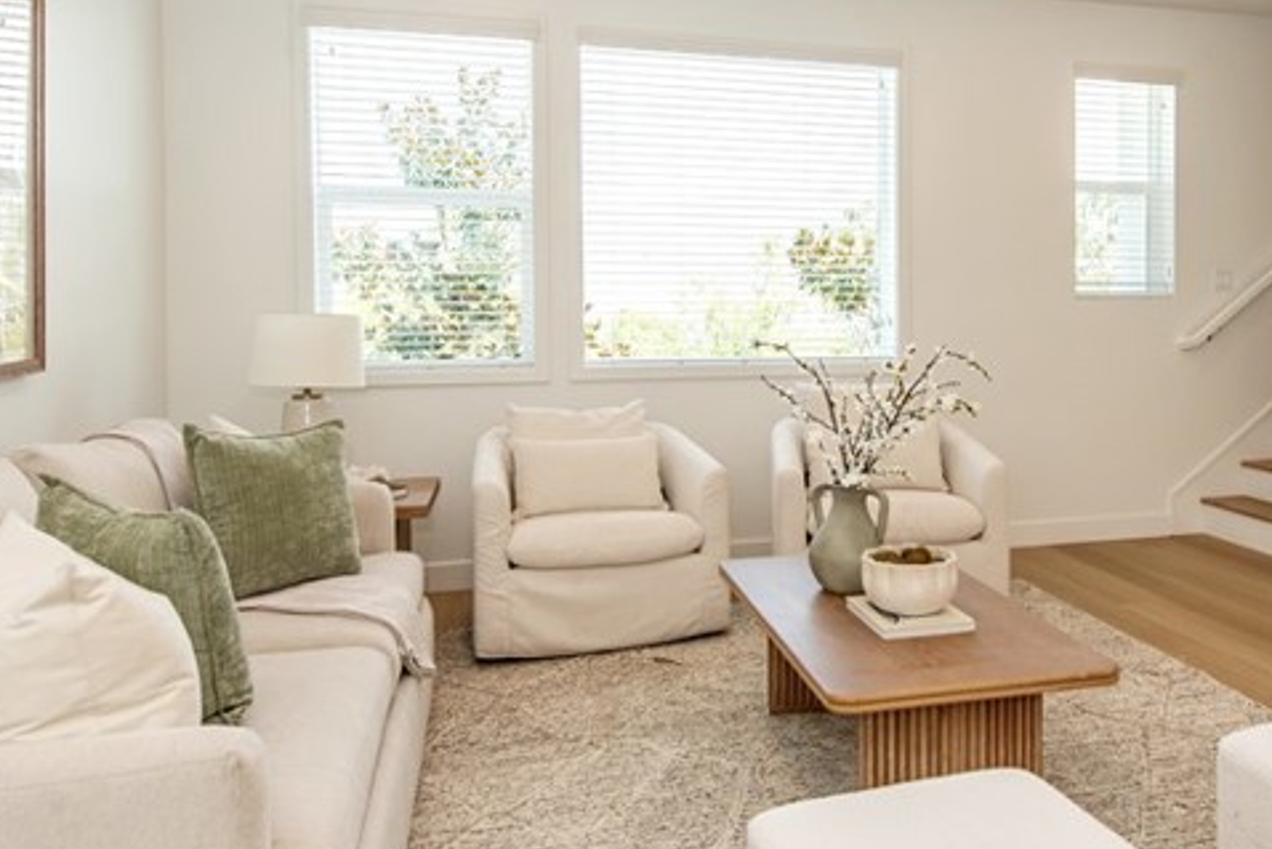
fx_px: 1060
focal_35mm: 30
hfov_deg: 60.6
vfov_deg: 43.1
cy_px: 286
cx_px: 833
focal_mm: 14
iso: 280
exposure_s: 1/125
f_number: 5.6
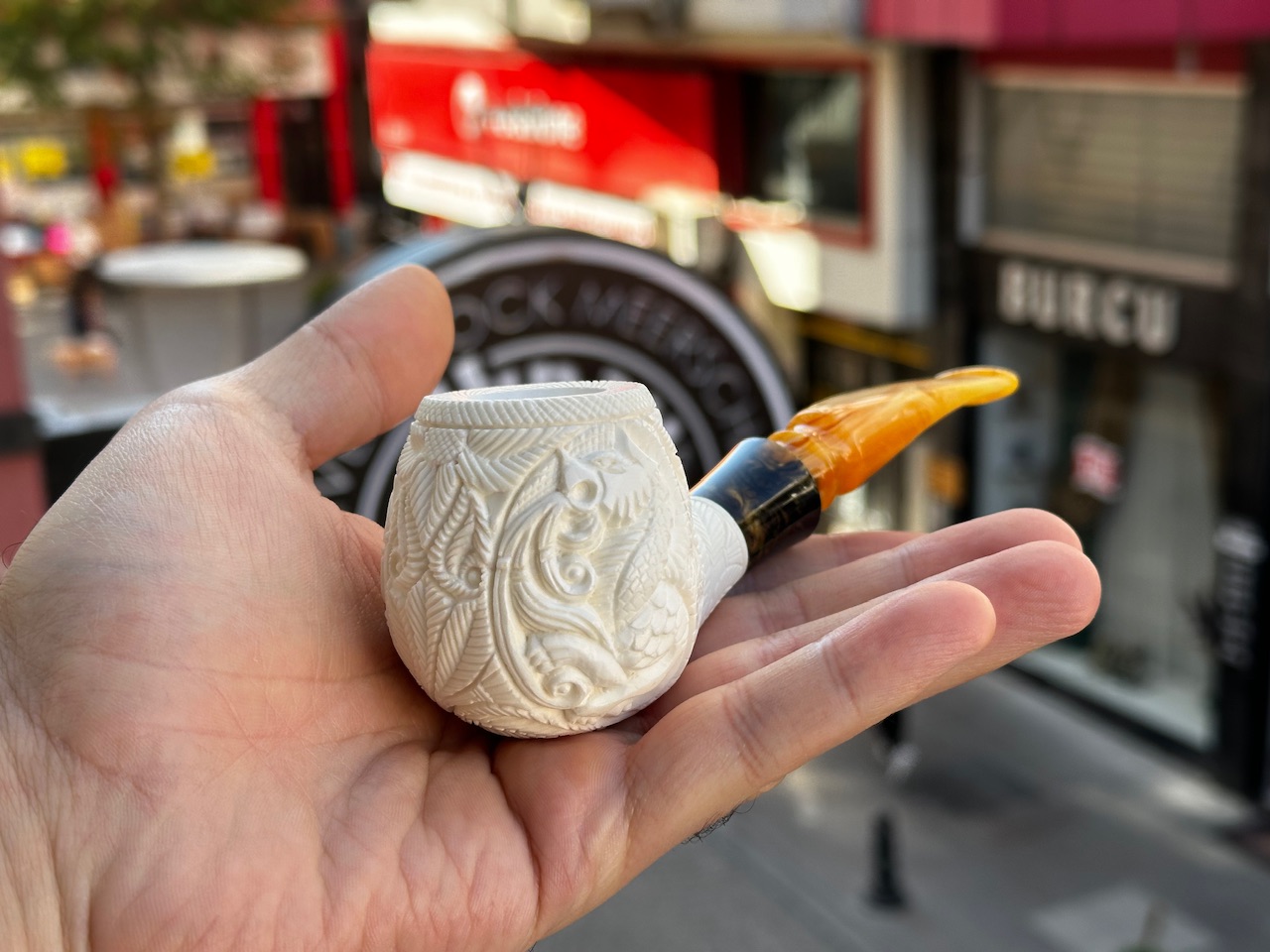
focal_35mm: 48
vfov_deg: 30.3
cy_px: 476
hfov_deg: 39.7
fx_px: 1761
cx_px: 635
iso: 64
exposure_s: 1/564
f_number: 1.78
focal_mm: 6.86
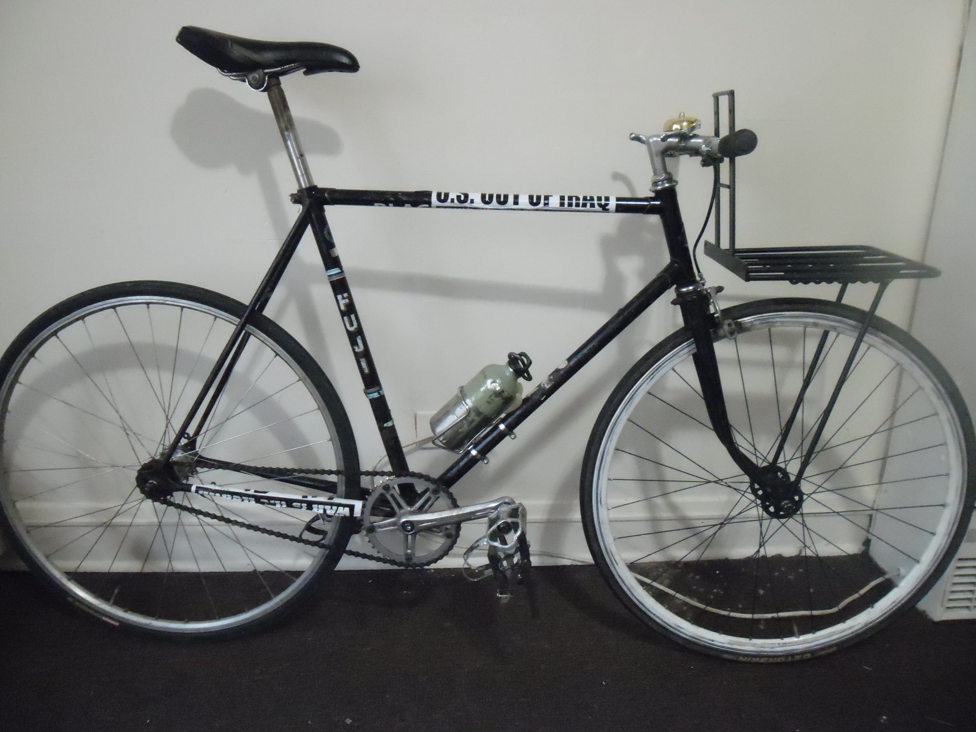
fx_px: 761
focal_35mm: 27
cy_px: 366
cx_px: 488
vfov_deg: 51.4
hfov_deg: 65.3
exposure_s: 1/15
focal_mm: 4.9
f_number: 3.5
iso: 800
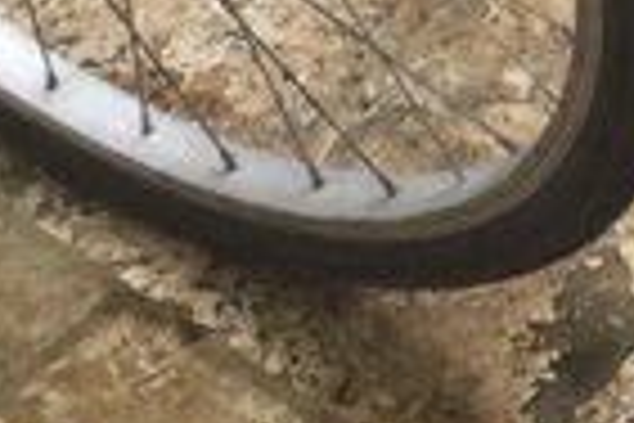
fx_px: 4033
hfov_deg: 8.4
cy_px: -850
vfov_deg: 5.6
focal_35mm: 229
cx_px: 1421
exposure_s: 1/248
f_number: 2.4
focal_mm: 3.3
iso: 25
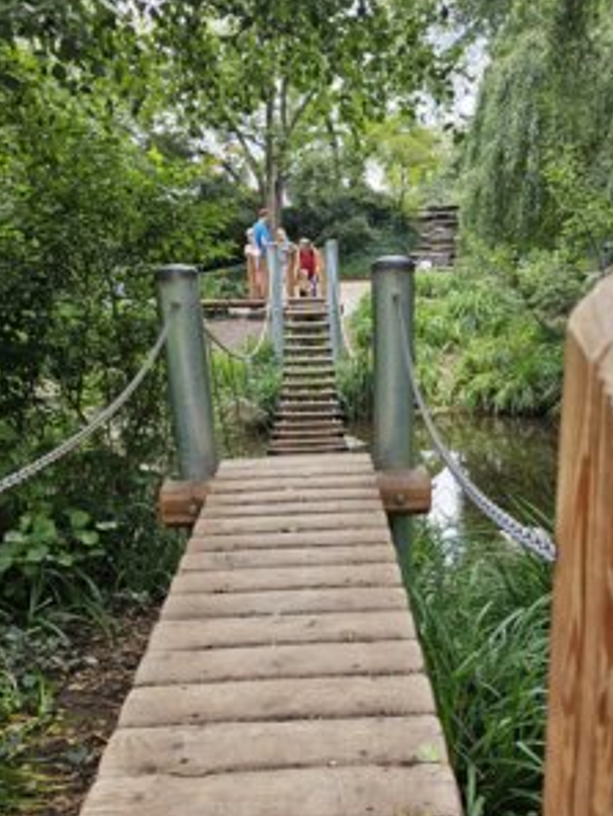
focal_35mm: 31
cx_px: 360
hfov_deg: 45.3
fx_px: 731
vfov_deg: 57.5
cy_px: 517
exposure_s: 1/180
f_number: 1.7
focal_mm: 6.3
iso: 50
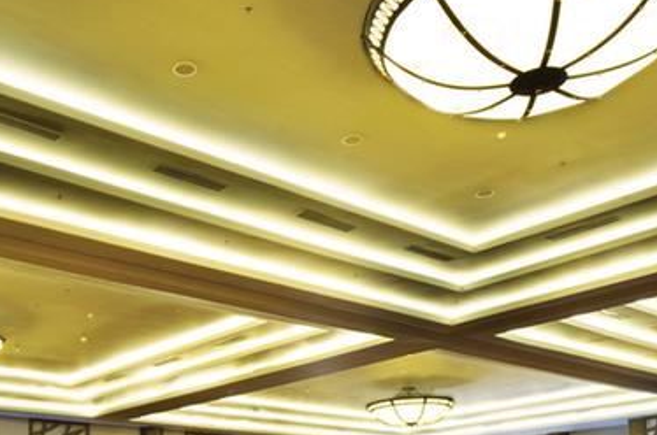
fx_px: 820
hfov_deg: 42.6
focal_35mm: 45
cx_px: 180
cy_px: 365
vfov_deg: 28.9
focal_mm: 22
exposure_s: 2
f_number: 16
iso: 400
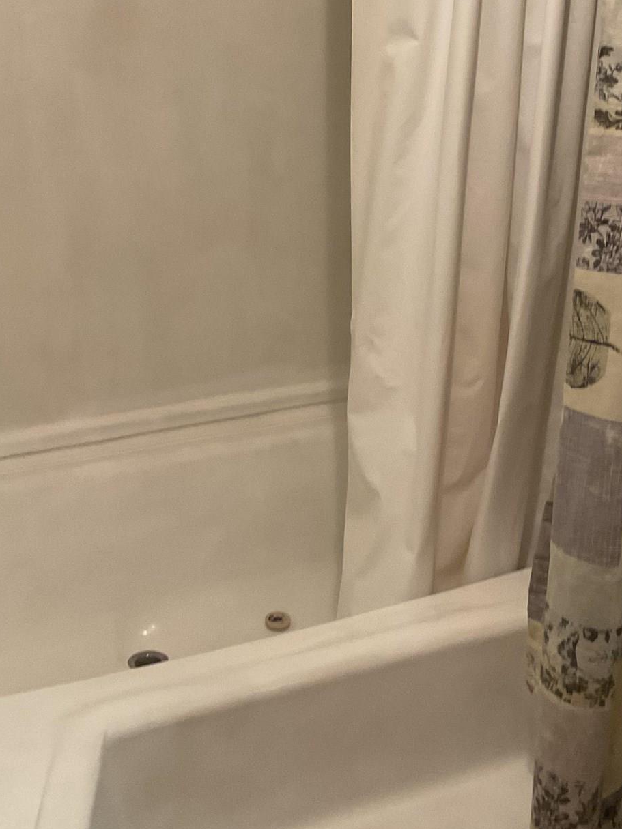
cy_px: 258
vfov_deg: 34.5
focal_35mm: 55
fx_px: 1318
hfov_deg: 26.5
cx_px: 260
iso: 100
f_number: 1.8
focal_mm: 3
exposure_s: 1/60
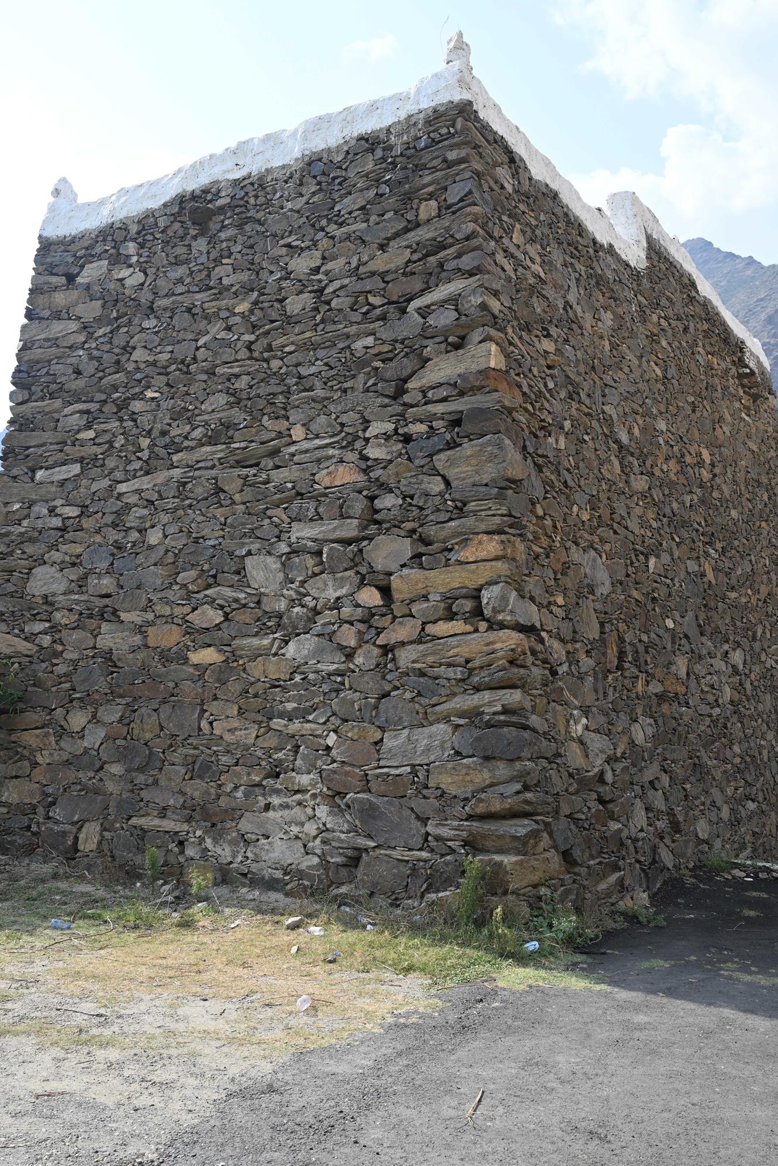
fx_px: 1134
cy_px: 494
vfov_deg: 54.2
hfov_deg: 37.8
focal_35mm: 35
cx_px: 380
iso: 100
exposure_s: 1/200
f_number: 7.1
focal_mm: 29
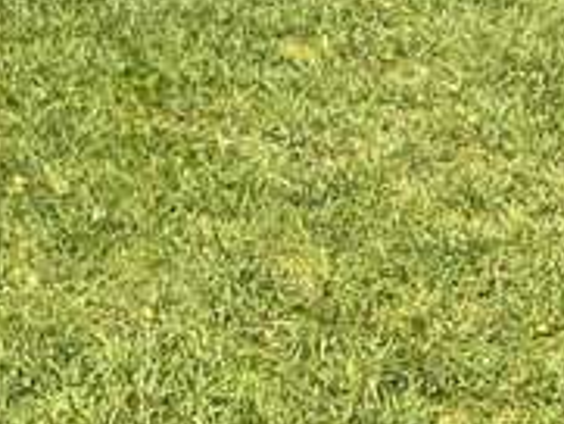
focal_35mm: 128
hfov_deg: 14.5
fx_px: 2087
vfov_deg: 10.9
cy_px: -302
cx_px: -240
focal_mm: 3
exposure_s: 1/1577
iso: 16
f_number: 1.8
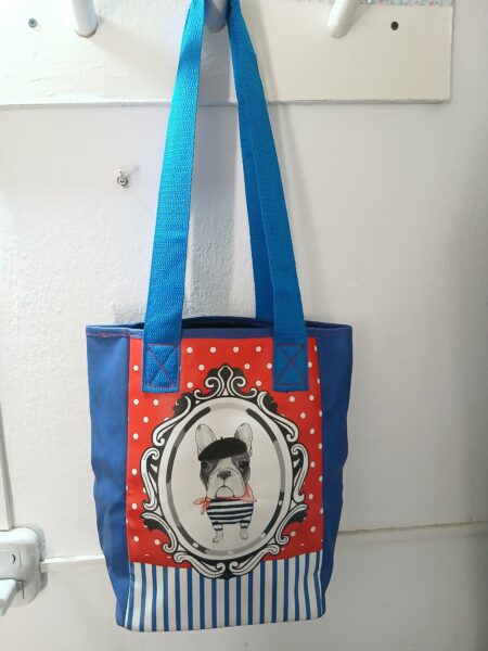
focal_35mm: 26
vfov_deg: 67.3
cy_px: 326
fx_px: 489
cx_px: 244
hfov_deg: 53.1
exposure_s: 1/33.3
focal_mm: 3.98
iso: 250
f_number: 1.8
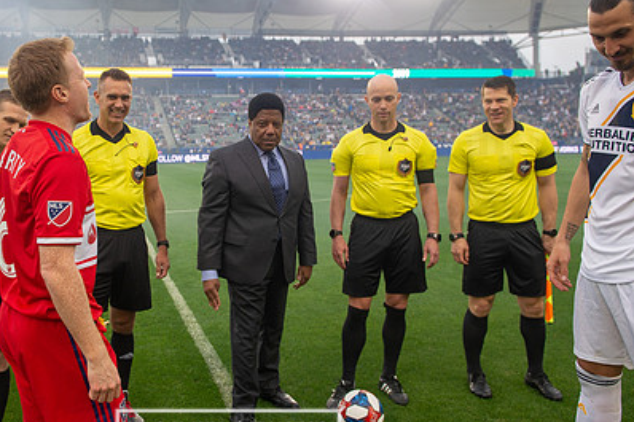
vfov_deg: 37.8
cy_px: 192
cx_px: 228
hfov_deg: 53.7
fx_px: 616
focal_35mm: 35
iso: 500
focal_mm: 24
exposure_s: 1/640
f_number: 3.5
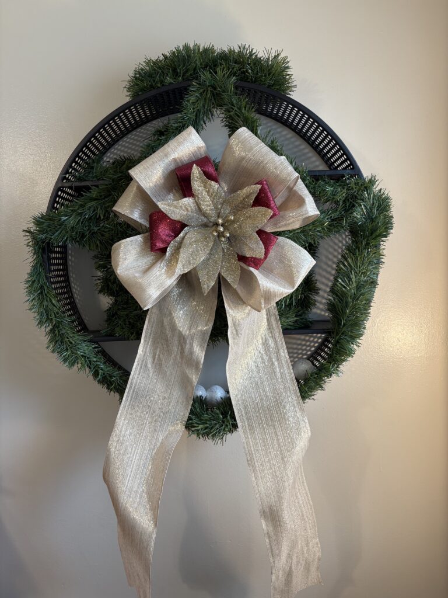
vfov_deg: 67.3
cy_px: 299
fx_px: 449
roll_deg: +2.2
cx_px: 224
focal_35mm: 26
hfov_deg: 53.1
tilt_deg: -2.7
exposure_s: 1/60
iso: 80
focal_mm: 5.96
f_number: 1.6
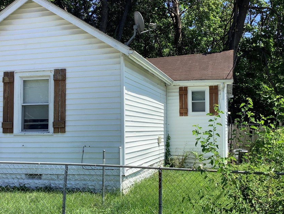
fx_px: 312
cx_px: 161
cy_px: 114
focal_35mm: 38
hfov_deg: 48.8
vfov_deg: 37.7
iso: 25
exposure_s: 1/867
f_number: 2.4
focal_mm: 3.3
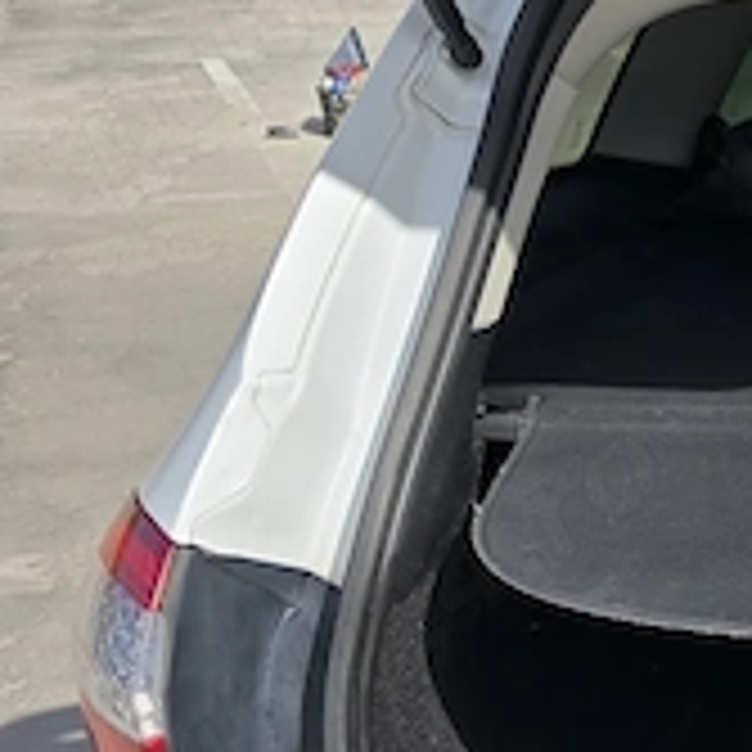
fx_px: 1794
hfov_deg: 18.8
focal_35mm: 73
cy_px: 698
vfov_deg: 23.0
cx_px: 1315
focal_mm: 6.3
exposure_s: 1/952
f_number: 1.7
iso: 12
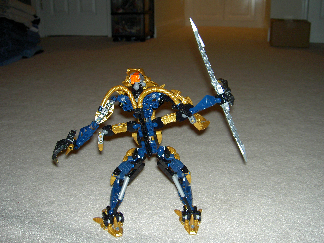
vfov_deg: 36.8
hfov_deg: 47.9
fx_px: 365
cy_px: 122
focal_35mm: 39
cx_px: 162
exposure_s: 1/59.5
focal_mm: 8
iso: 100
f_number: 2.8
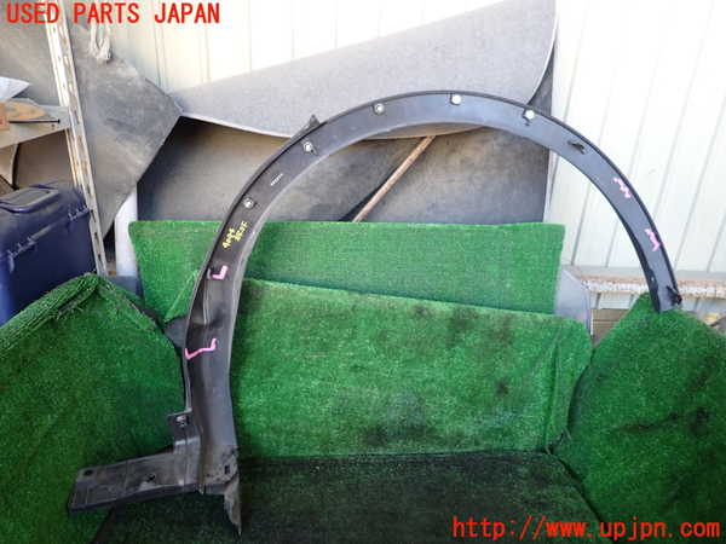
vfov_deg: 54.9
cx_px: 363
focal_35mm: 25
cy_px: 272
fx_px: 524
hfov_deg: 69.4
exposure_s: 1/60
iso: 200
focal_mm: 4.5
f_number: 2
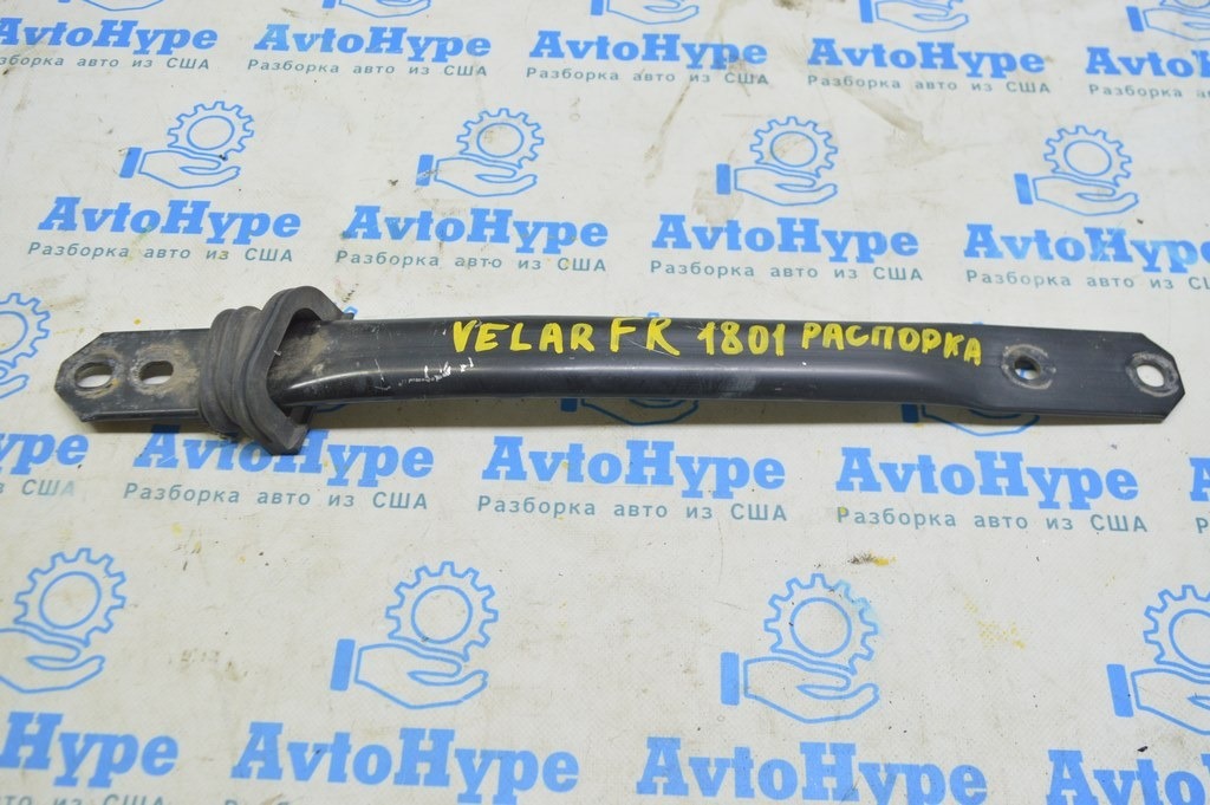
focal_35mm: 33
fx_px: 1108
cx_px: 605
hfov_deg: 57.3
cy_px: 402
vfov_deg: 39.9
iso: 400
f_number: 5.6
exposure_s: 1/20
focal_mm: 22
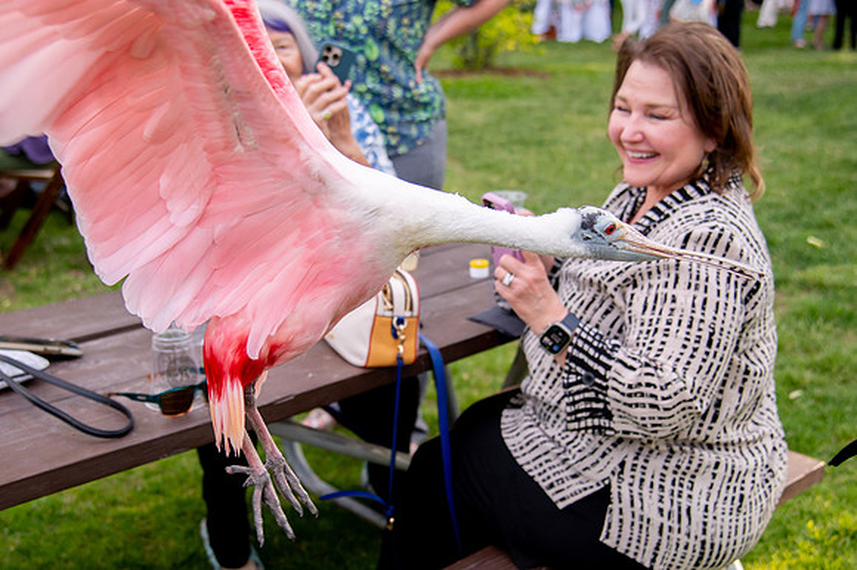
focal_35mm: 52
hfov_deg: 38.5
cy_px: 329
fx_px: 1227
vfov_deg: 26.1
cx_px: 402
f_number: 4
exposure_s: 1/1250
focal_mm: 38
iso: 1000
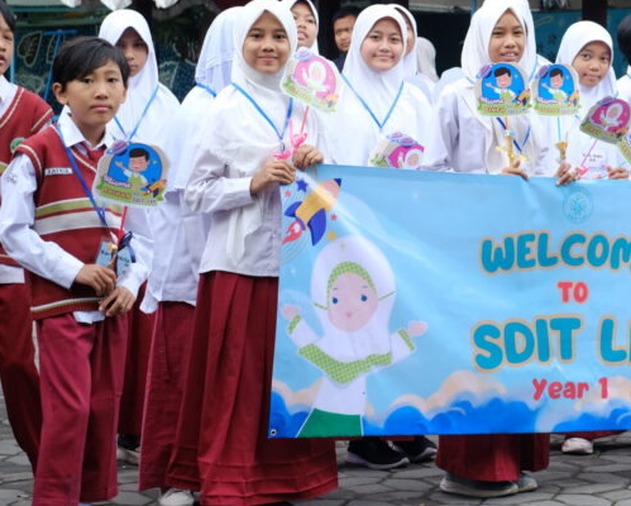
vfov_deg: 15.1
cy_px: 175
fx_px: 1906
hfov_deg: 18.4
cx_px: 611
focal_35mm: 102
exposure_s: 1/125
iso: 320
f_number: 4
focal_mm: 35
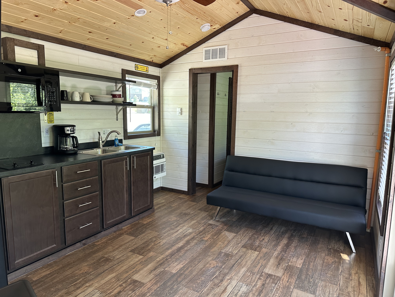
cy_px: 148
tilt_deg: -7.9
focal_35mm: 24
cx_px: 198
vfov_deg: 56.8
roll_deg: -0.9
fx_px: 274
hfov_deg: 71.6
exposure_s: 1/121
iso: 200
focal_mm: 6.86
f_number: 1.78
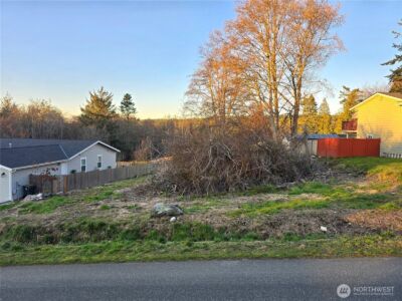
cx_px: 201
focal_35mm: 23
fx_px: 267
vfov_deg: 58.9
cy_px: 150
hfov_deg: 73.9
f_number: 1.7
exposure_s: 1/182
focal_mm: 6.3
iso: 16
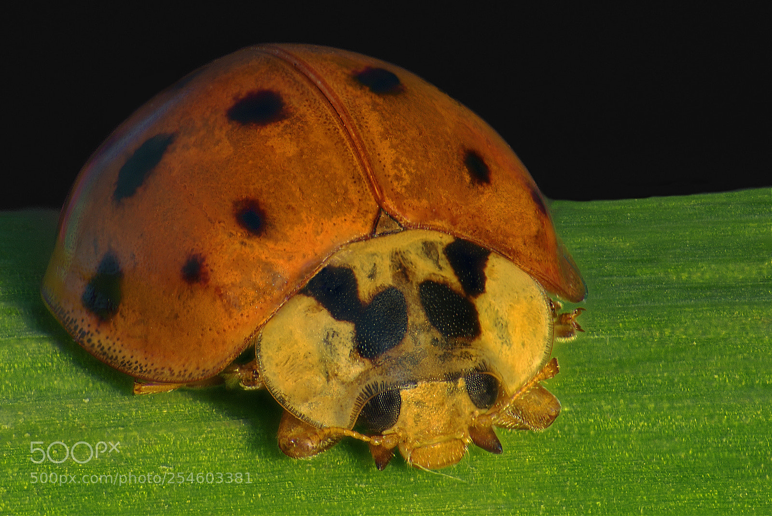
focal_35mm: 450
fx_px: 9653
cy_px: 258
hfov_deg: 4.6
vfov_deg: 3.1
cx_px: 386
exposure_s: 2.5
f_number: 22
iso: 200
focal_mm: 300
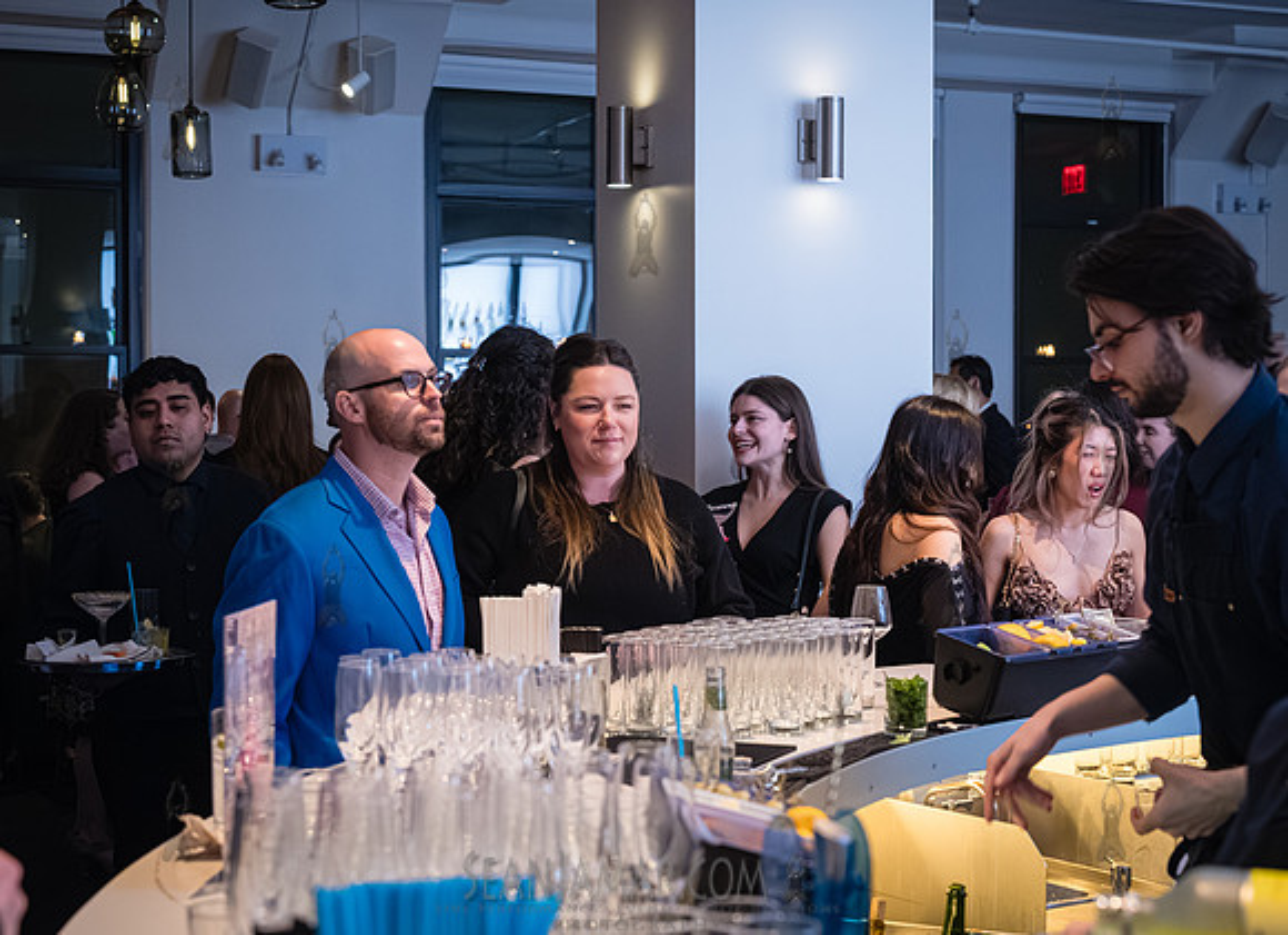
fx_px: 2123
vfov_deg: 24.8
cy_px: 445
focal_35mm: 58
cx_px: 686
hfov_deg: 33.7
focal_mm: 49
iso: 12800
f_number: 4.5
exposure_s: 1/200
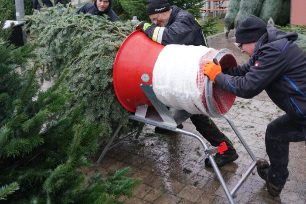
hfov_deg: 47.4
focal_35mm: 41
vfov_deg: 31.9
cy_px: 46
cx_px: 146
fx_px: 348
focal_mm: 24
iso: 1600
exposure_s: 1/160
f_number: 4
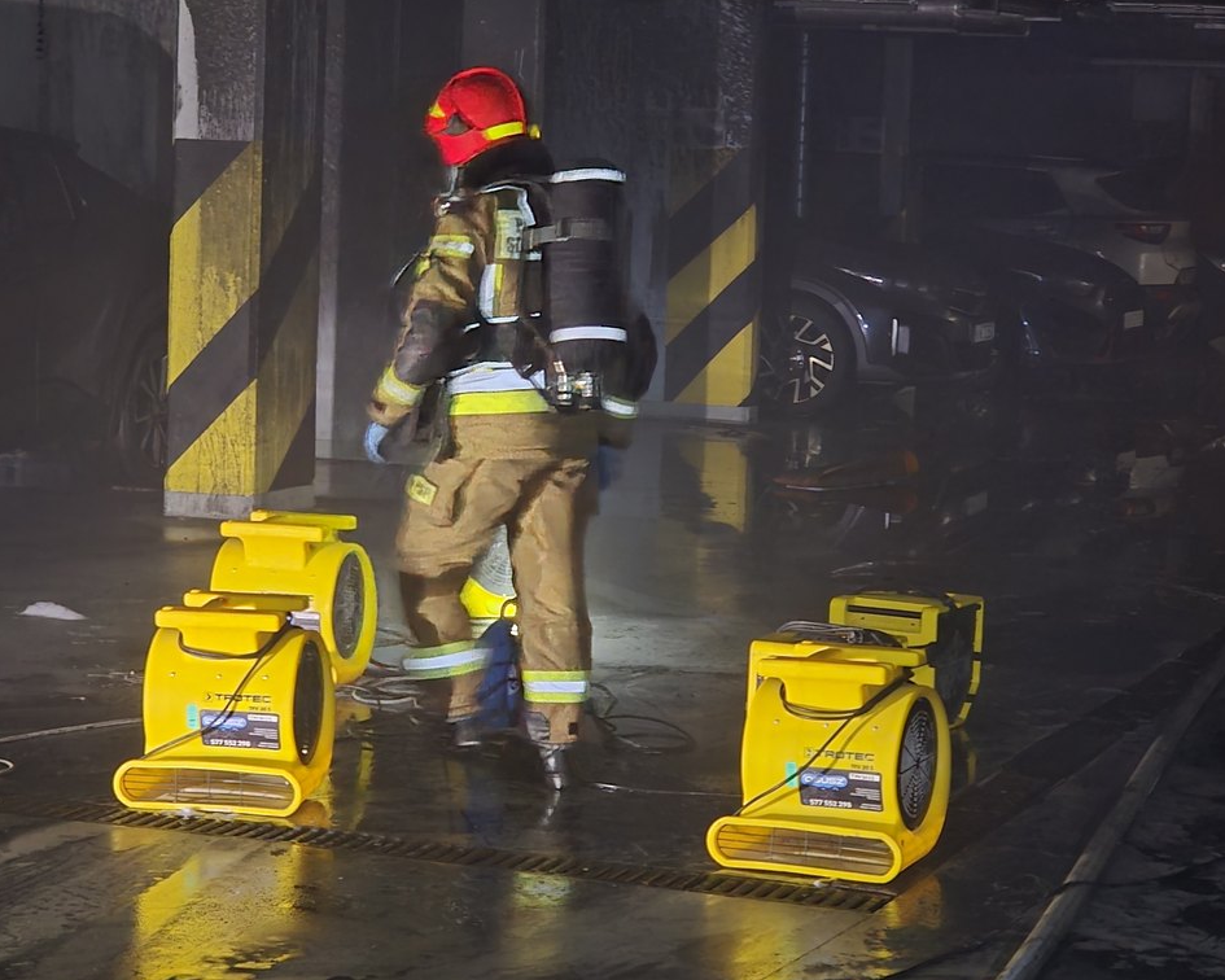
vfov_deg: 21.0
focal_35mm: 73
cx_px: 617
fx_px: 2647
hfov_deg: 26.1
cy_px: 493
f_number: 2.4
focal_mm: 7.9
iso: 640
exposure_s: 1/8.33
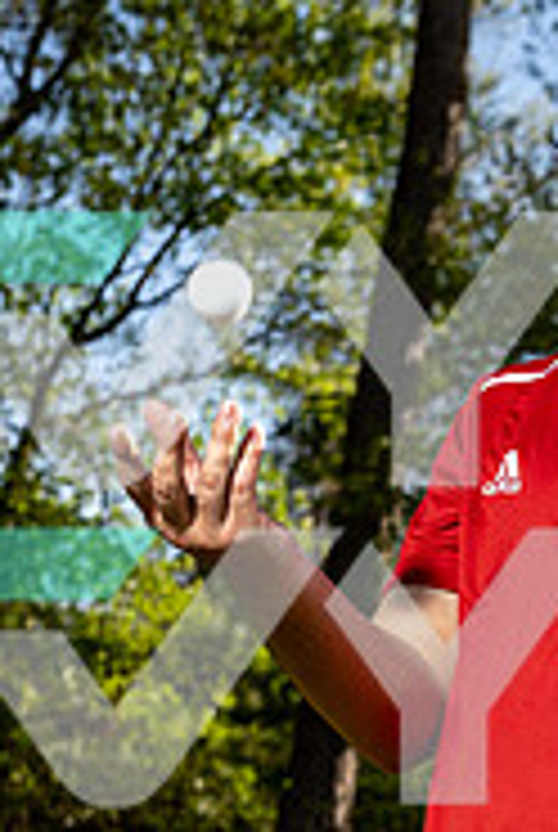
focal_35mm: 119
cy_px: 670
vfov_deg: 17.0
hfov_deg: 11.4
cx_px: 554
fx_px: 2756
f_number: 5.6
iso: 100
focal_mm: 49
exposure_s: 1/250
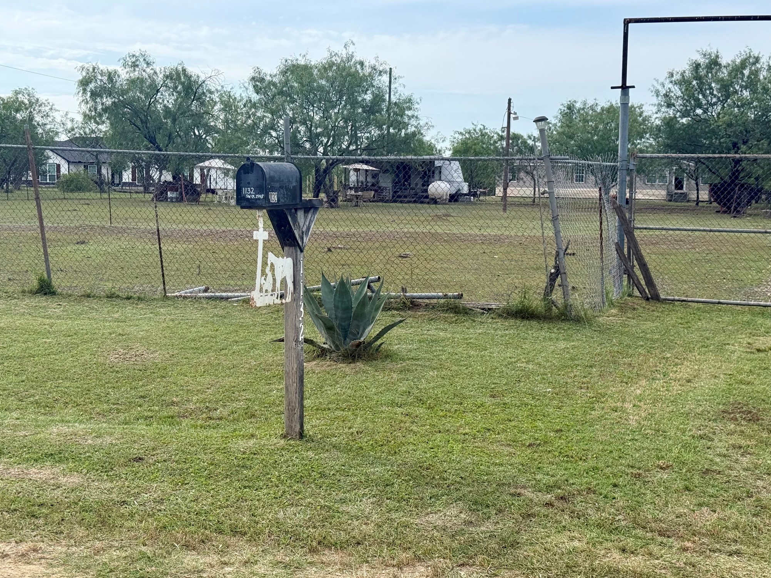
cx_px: 388
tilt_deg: -4.8
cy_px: 292
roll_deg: -1.3
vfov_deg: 29.7
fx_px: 1092
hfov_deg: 38.9
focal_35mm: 49
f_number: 1.78
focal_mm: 6.76
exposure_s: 1/4587
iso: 80
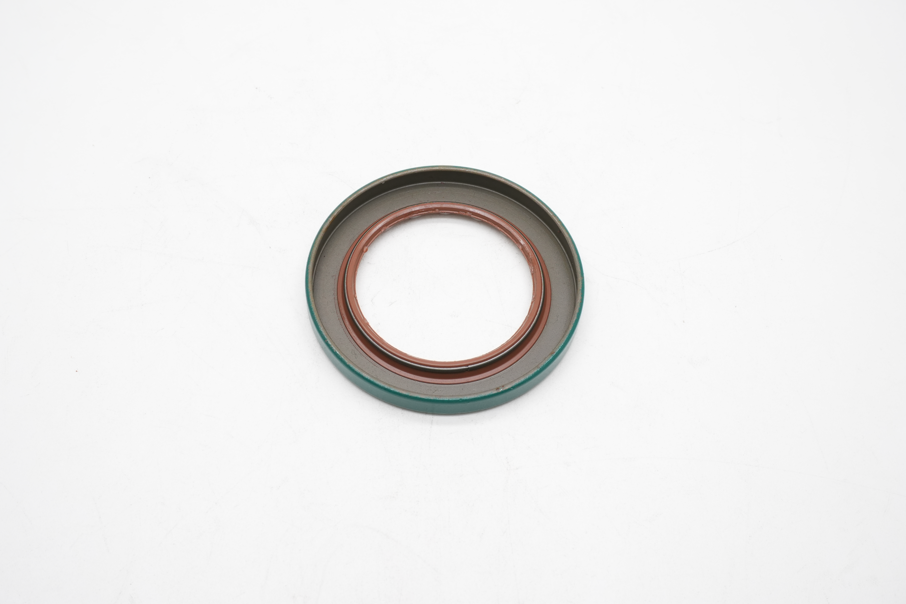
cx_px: 453
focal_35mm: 46
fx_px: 1170
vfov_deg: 28.9
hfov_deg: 42.3
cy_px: 302
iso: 640
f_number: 11
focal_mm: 31
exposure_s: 1/60
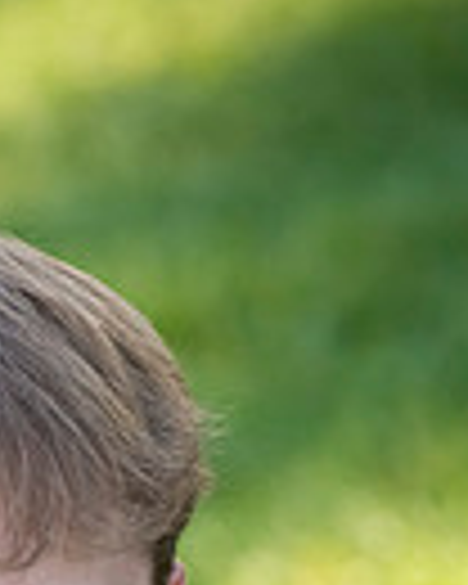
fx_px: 6302
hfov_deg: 4.2
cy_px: 927
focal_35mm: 364
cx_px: -99
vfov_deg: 5.3
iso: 800
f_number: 5.6
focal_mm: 112
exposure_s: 1/320
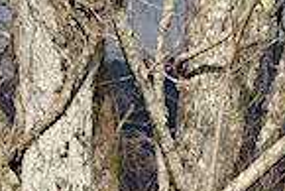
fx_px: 3003
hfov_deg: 5.3
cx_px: -342
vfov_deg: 3.6
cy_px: 526
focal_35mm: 379
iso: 125
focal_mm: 22.38
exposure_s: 1/250
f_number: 5.6
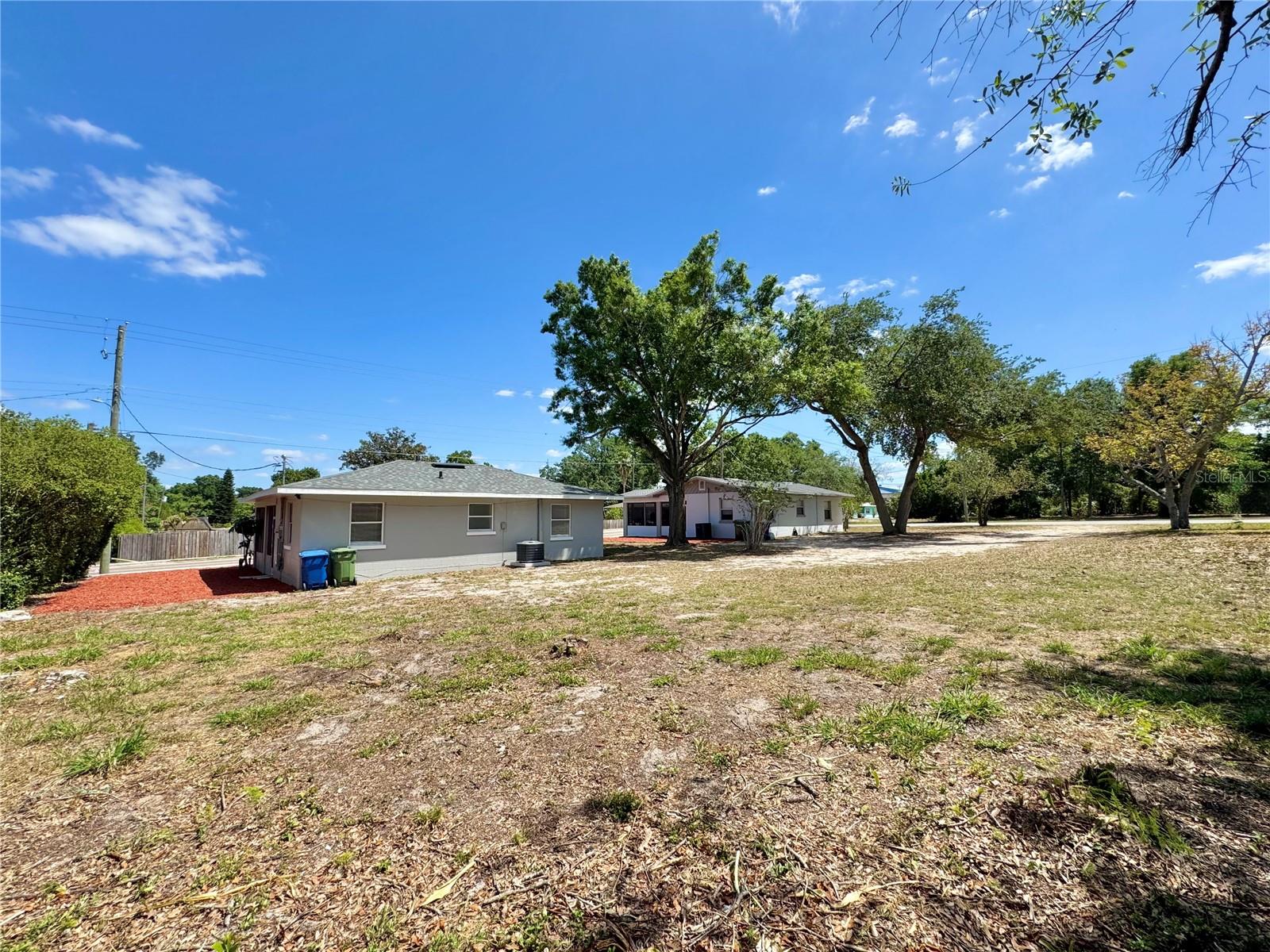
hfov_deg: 102.1
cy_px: 476
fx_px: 514
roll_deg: +0.6
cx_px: 635
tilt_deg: +4.9
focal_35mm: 14
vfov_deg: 85.7
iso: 50
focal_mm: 2.22
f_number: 2.2
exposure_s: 1/1477
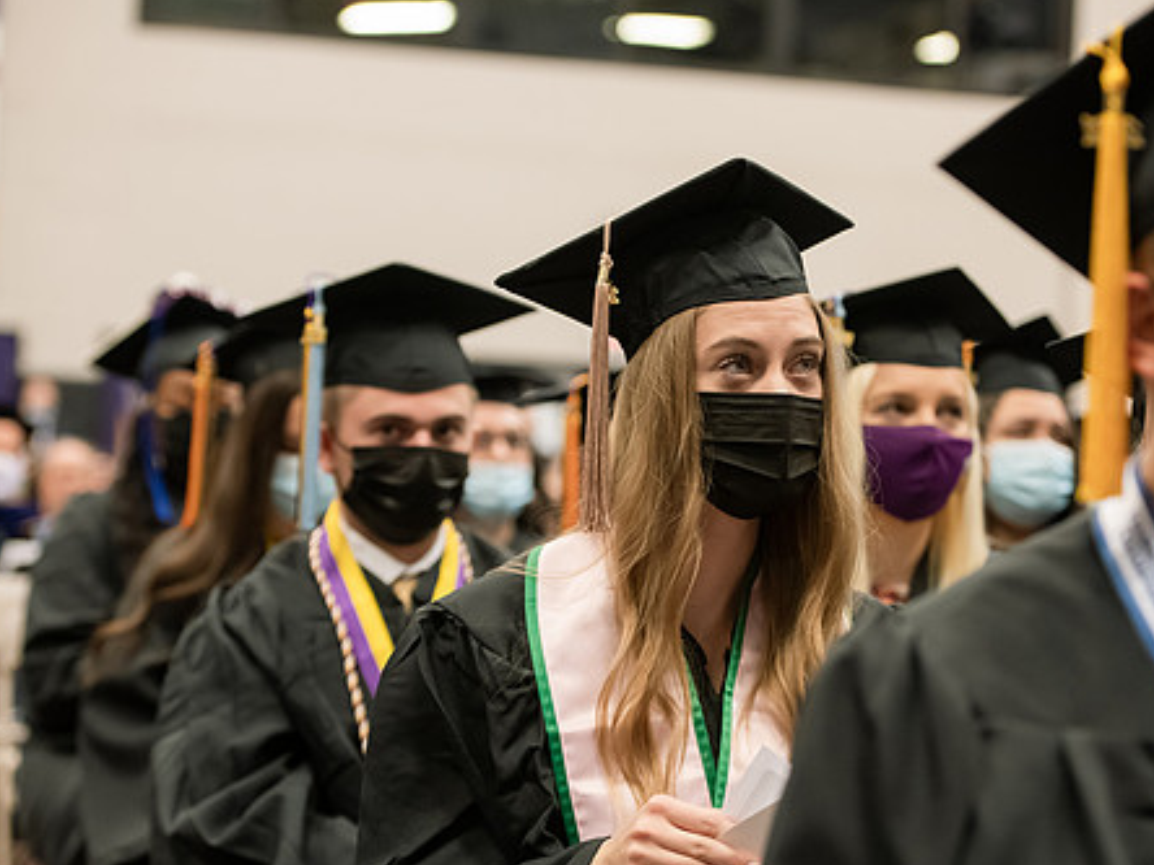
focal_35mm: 103
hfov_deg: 19.1
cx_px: 655
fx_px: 3434
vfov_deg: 14.4
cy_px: 445
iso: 3200
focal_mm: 82
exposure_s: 1/200
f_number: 3.5
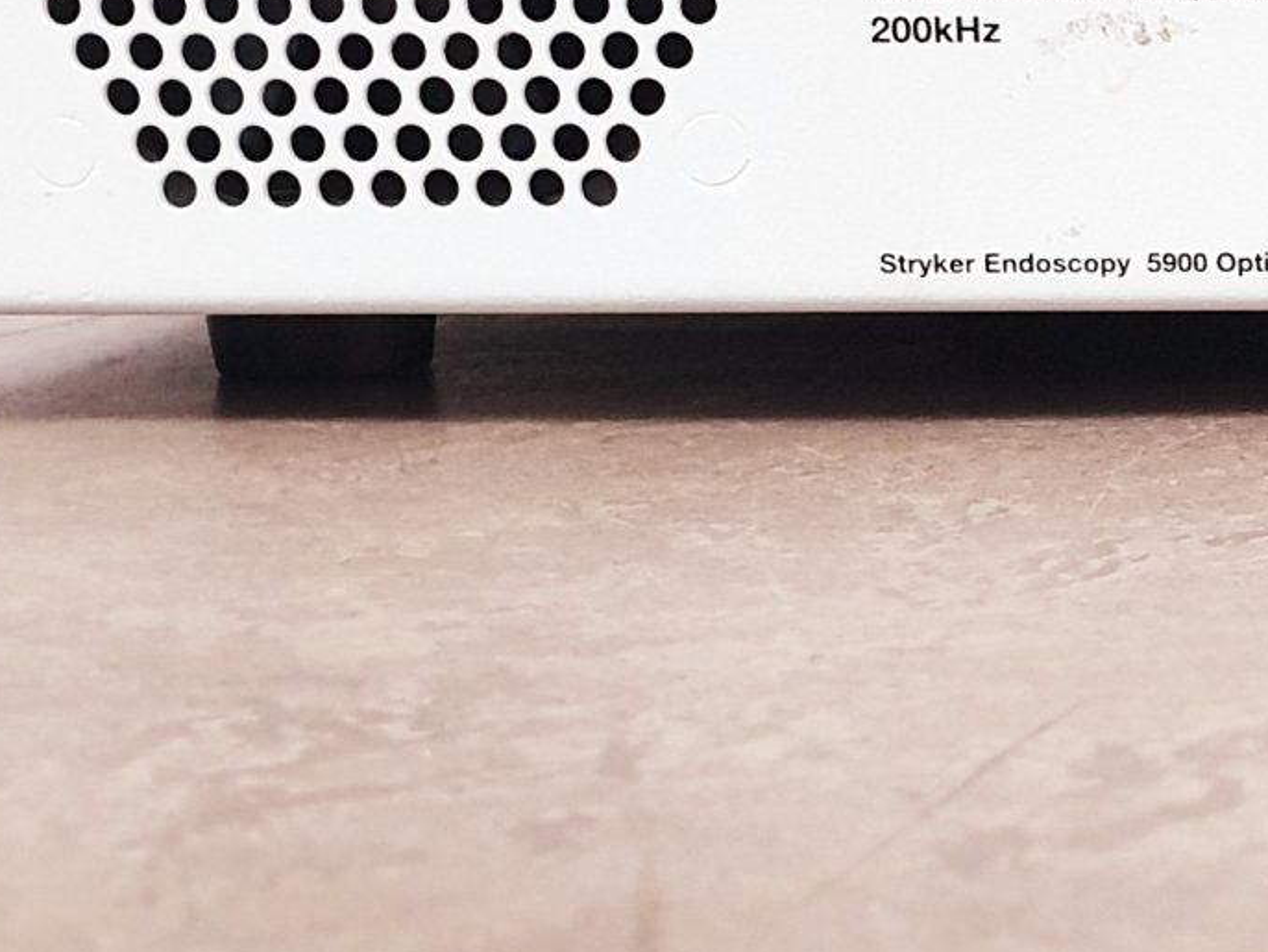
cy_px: 342
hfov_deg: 18.5
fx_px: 3554
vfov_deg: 15.2
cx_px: 1749
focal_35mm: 97
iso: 320
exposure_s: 1/33
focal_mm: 4.3
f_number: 2.4
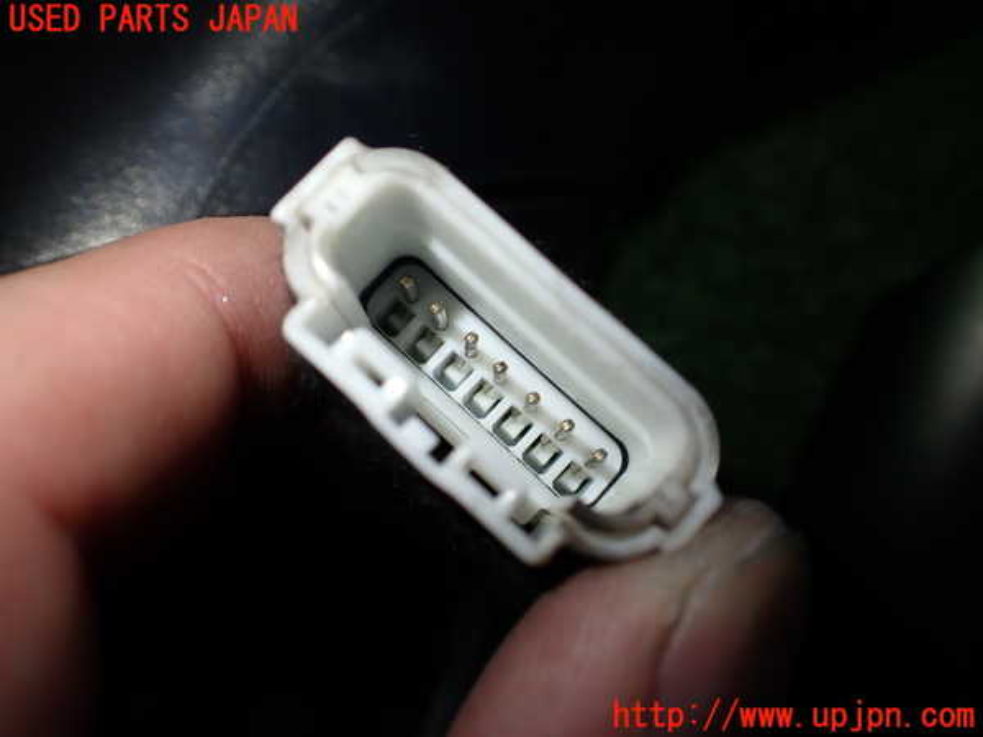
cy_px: 368
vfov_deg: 46.8
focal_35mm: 30
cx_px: 492
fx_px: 852
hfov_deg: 60.0
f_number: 2.3
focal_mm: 5.4
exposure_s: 1/125
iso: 125
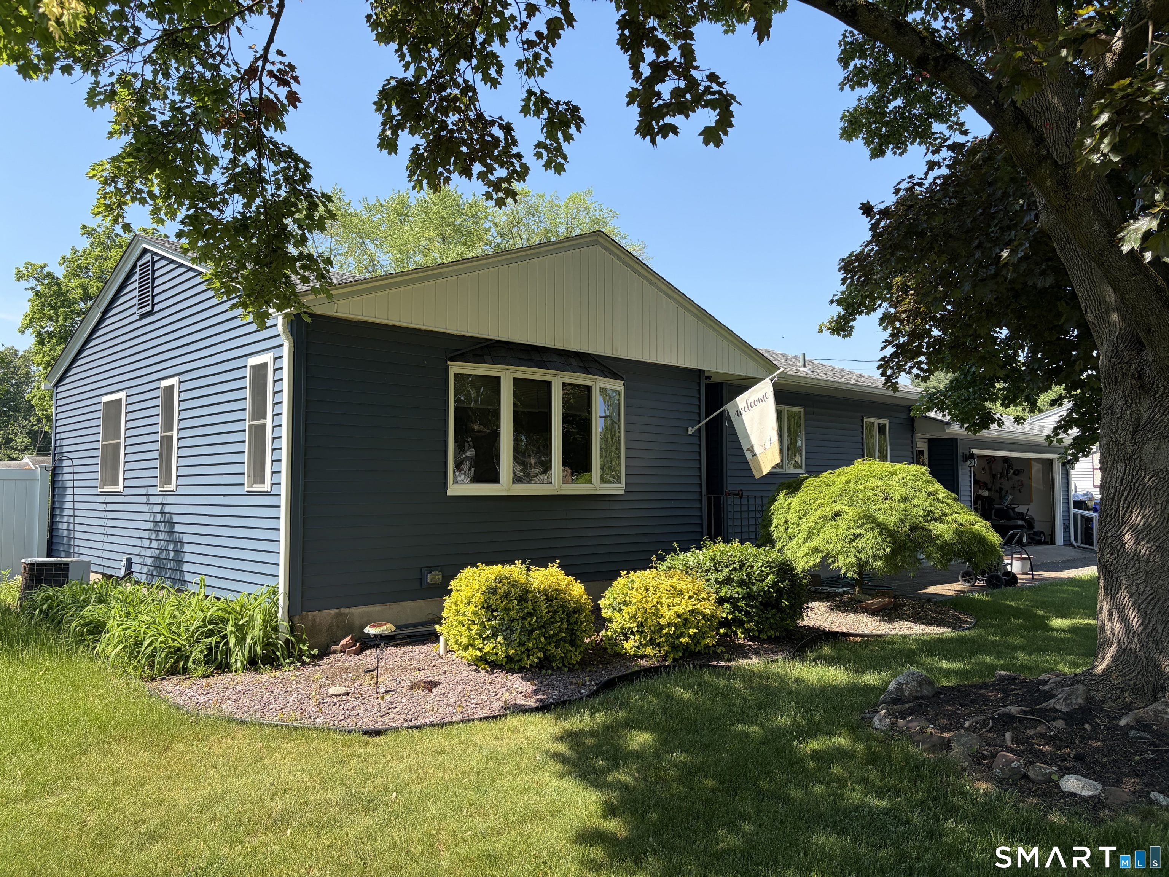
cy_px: 438
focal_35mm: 26
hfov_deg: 67.3
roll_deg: +1.2
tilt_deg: +4.0
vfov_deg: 53.1
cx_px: 584
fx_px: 878
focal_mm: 5.96
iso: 50
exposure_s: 1/1451
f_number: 1.6
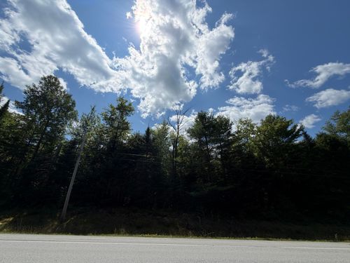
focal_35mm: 14
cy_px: 132
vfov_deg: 85.7
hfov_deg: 102.1
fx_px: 142
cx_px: 175
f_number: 2.2
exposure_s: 1/2092
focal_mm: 2.22
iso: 20
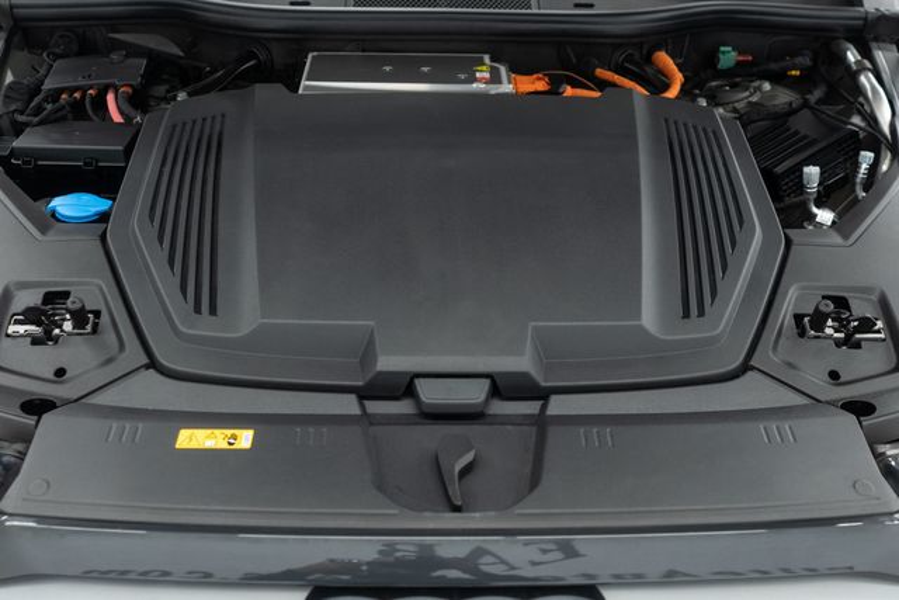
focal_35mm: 42
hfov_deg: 46.4
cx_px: 450
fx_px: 1049
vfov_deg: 31.9
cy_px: 300
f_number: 3.2
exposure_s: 1/40
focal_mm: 28
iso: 500
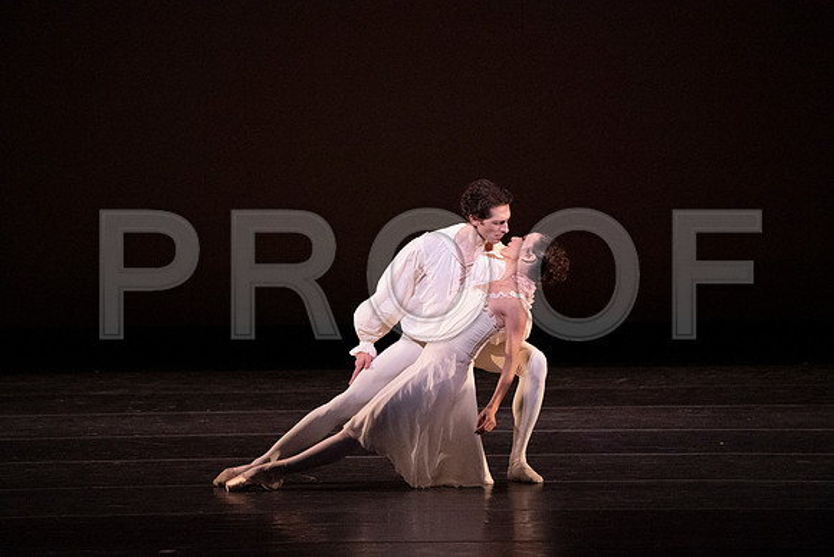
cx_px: 417
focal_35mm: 376
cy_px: 278
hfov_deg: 5.5
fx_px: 8712
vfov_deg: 3.7
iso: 20000
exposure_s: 1/400
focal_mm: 376
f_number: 5.6
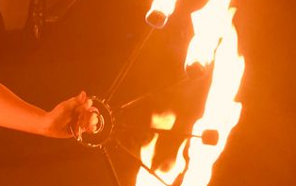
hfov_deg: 20.7
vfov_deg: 12.9
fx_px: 808
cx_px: 201
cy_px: -13
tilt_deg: -1.9
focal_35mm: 100
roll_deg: -1.7
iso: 32
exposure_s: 1/15
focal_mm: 4.15
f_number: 2.2
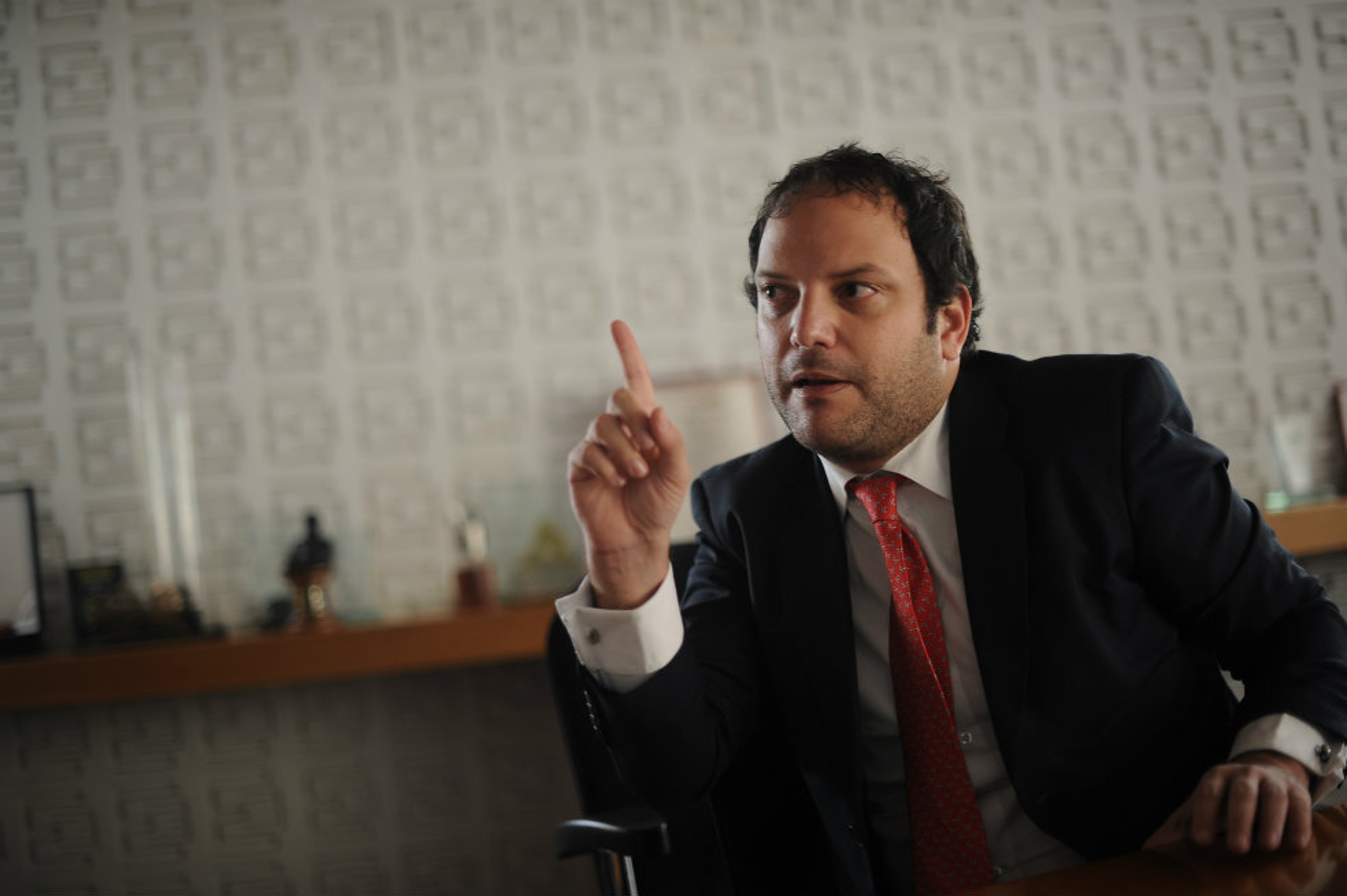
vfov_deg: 27.0
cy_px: 448
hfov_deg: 39.6
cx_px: 674
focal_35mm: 50
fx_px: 1870
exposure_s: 1/80
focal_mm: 50
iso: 800
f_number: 1.4
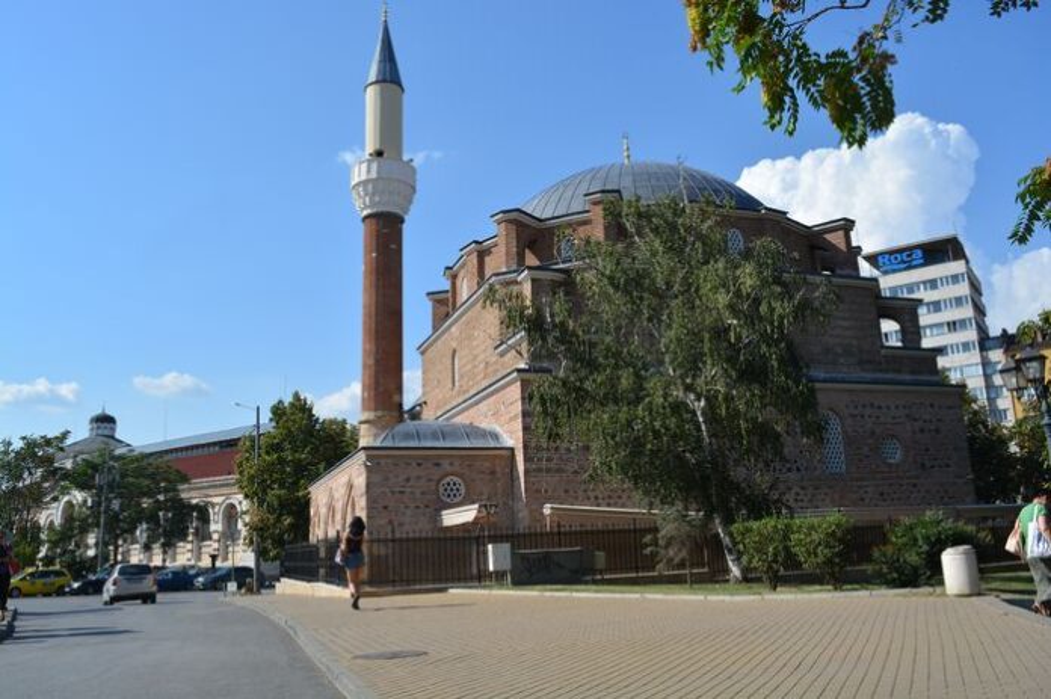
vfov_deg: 43.5
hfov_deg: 62.0
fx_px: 875
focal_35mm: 30
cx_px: 526
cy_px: 350
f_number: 9
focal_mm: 20
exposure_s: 1/320
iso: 100
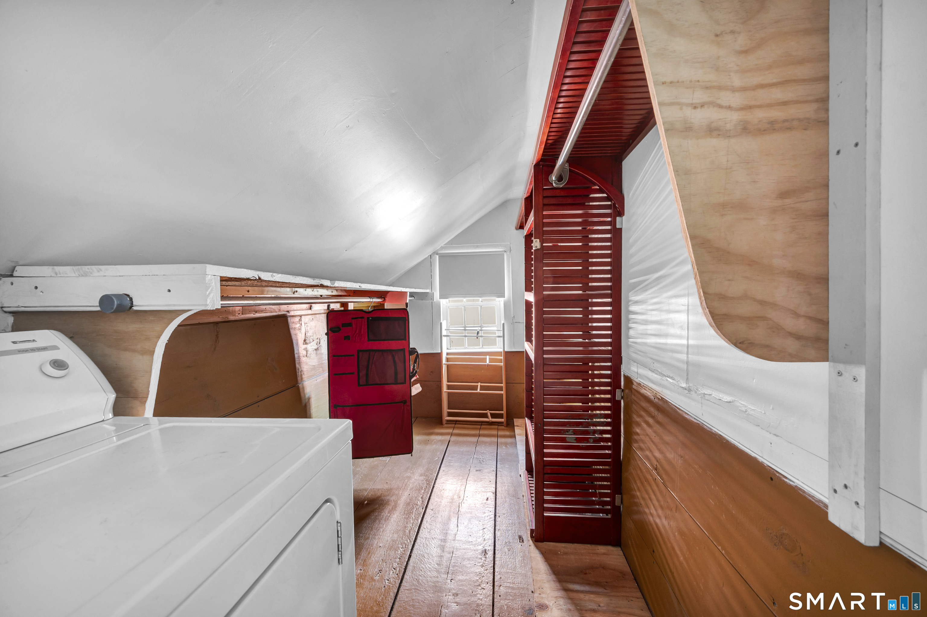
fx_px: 360
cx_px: 464
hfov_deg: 104.3
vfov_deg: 81.1
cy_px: 308
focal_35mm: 14
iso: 320
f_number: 7.1
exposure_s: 1/2.5
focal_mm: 14
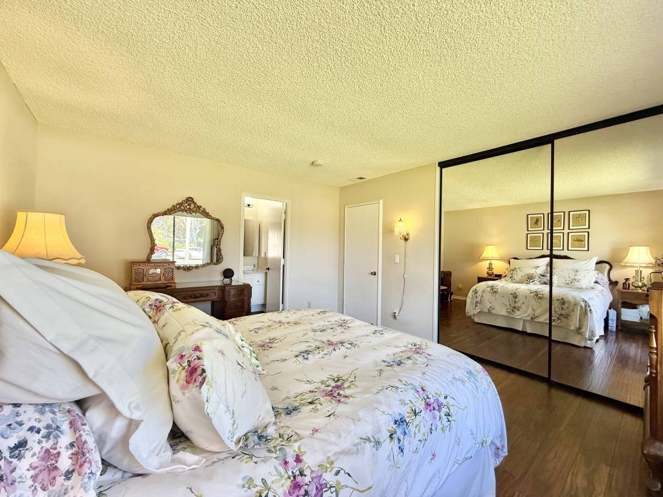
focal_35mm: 14
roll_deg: -1.6
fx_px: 268
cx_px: 332
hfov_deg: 102.1
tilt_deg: +0.3
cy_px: 248
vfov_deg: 85.7
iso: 125
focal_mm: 2.22
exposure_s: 1/105
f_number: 2.2
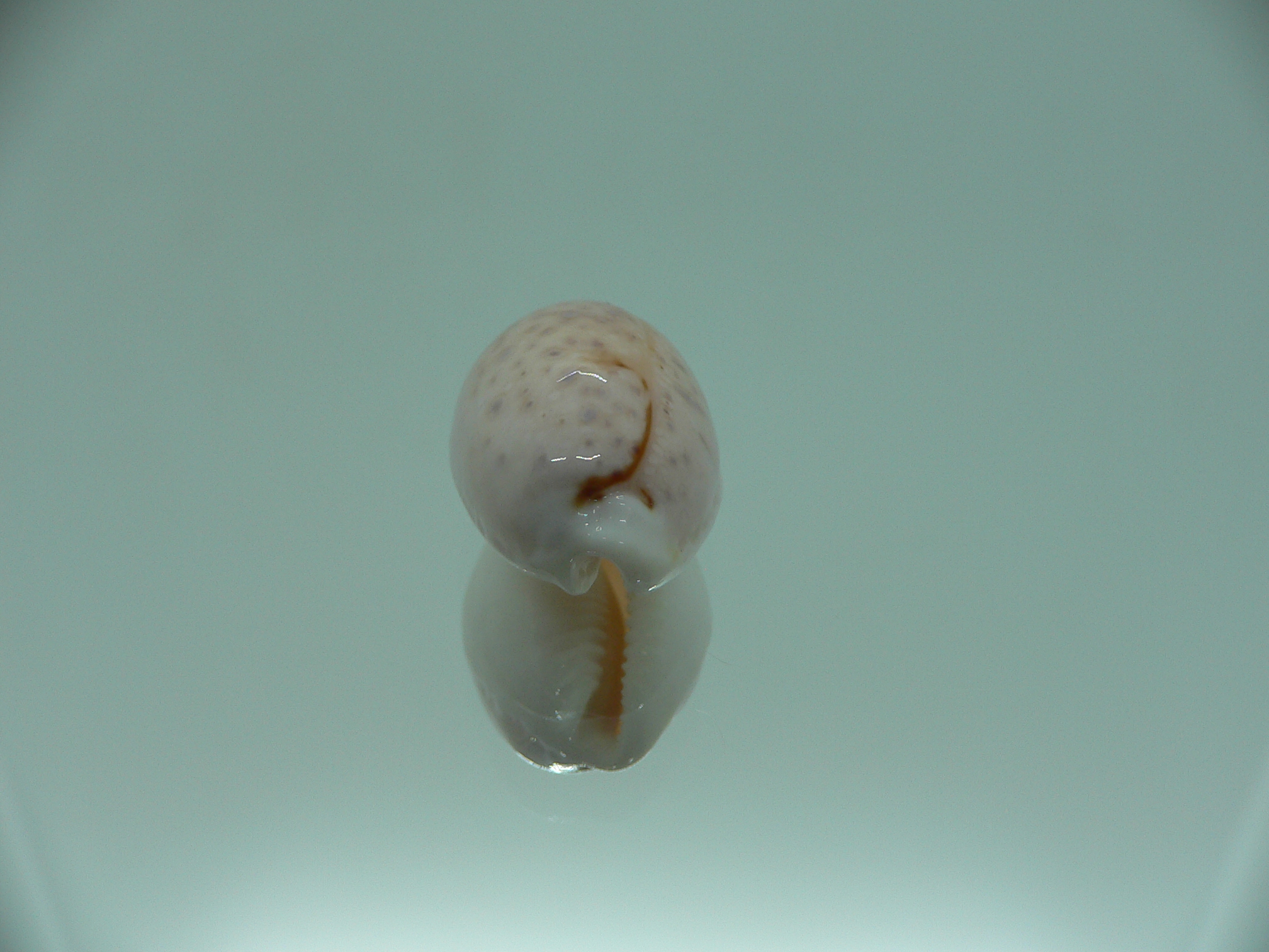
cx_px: 634
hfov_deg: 52.6
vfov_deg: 40.7
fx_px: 1283
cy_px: 476
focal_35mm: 35
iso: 80
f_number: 2.8
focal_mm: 4.6
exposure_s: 1/80
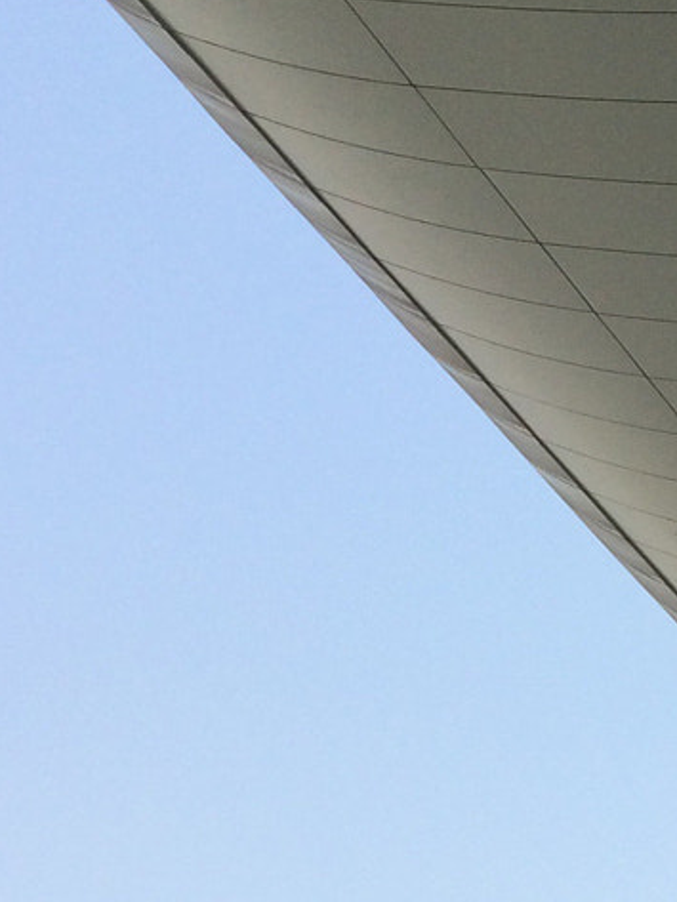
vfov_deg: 18.7
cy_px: 1146
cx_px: 969
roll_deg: +0.8
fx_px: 2554
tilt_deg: +15.5
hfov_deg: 14.3
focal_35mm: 98
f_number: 2.2
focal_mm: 4.15
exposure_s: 1/1580
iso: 32
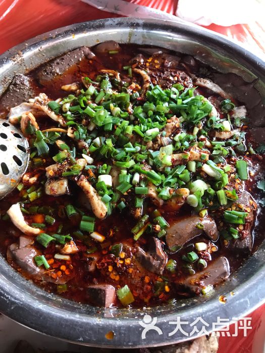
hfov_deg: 49.7
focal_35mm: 28
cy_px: 176
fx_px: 286
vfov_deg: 63.4
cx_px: 132
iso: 40
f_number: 1.8
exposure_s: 1/20
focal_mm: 3.99
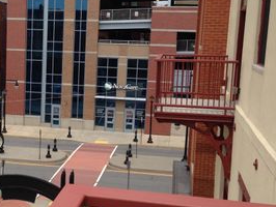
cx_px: 62
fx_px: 495
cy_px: 96
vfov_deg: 23.7
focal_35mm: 62
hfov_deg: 30.5
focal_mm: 4.12
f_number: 2.4
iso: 50
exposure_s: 1/1323
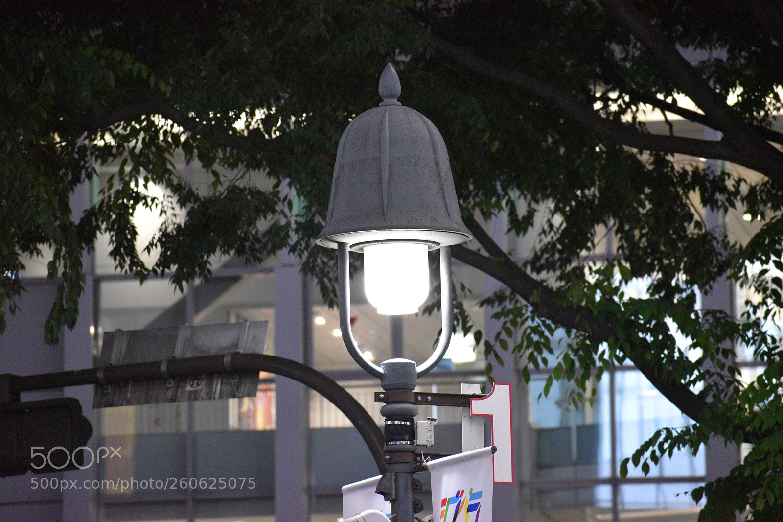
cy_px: 261
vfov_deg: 5.4
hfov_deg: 8.1
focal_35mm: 255
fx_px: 5545
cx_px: 392
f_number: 5
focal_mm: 170
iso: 5600
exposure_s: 1/125
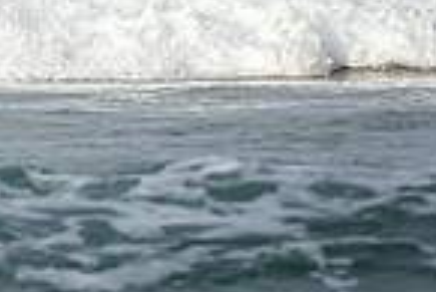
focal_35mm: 1239
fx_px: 15020
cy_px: -155
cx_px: -406
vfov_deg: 1.1
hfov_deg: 1.7
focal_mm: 200
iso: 200
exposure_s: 1/2000
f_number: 5
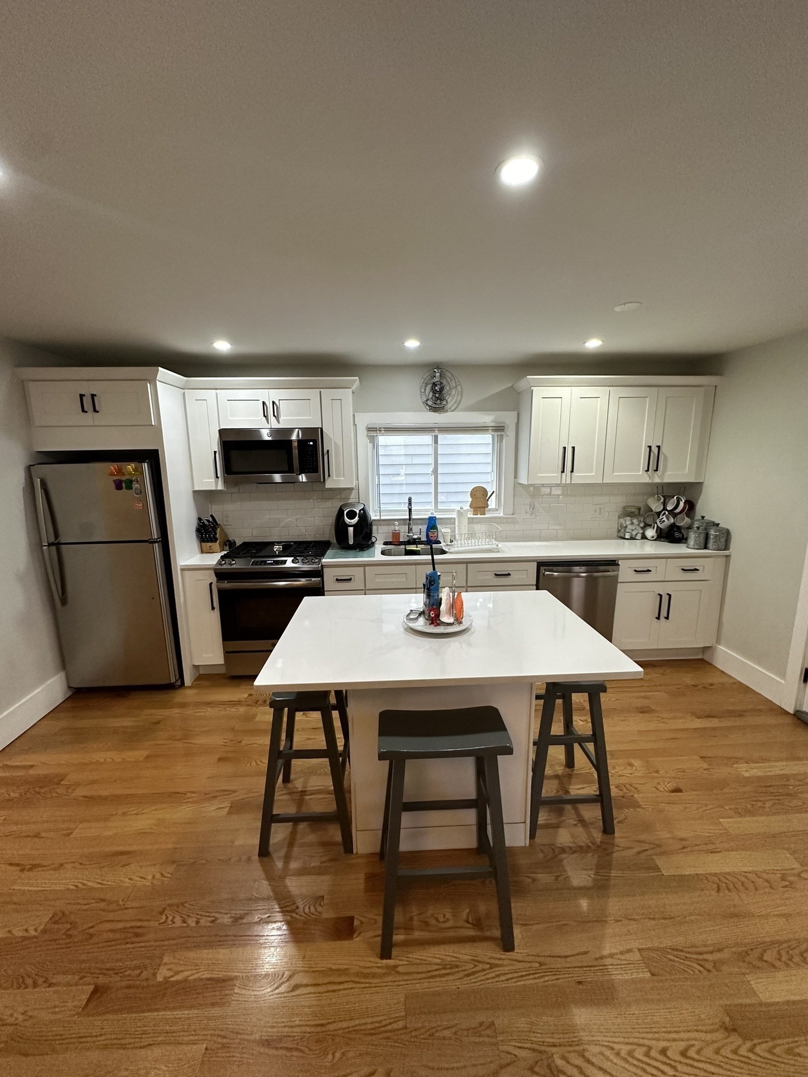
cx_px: 404
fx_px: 436
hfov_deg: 85.7
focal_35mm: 14
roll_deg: +0.1
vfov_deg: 102.1
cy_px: 538
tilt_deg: -11.1
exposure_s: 1/120
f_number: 2.2
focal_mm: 2.22
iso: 250
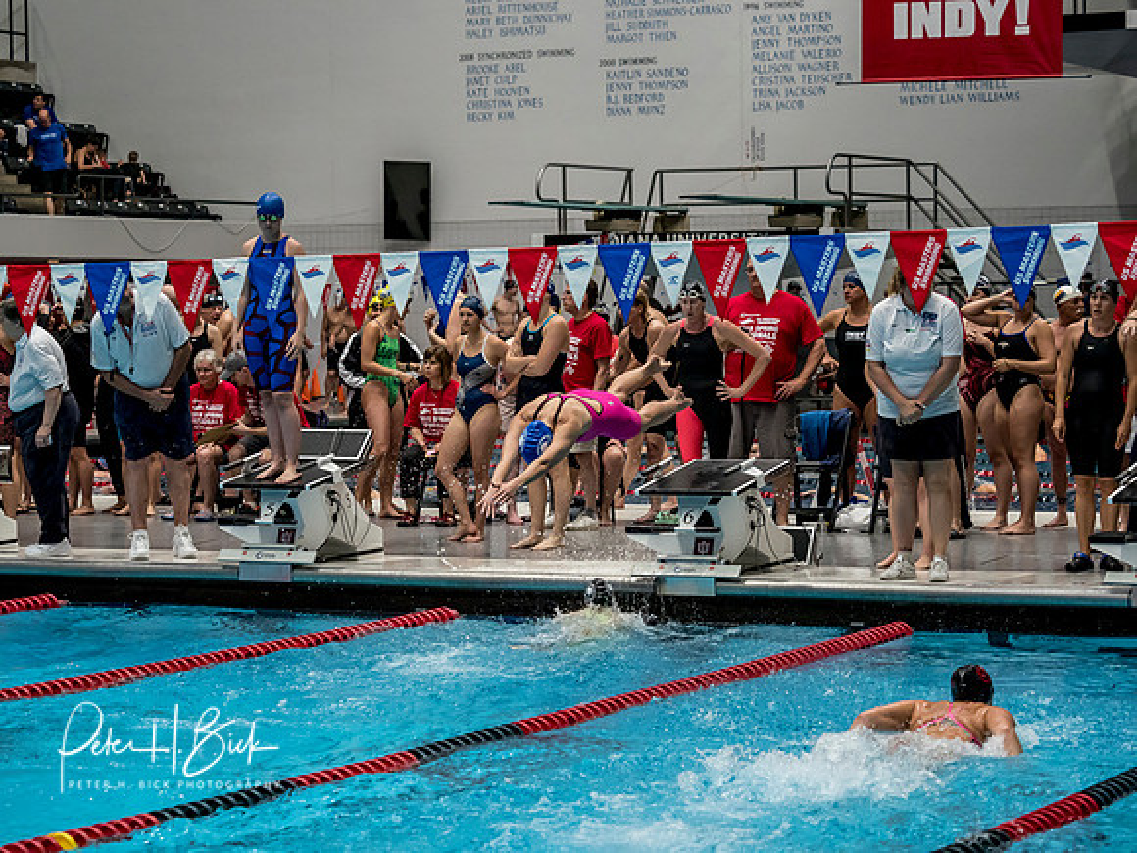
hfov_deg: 18.9
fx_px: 3416
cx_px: 568
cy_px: 426
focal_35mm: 104
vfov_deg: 14.2
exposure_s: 1/1000
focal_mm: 52
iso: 2500
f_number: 2.8
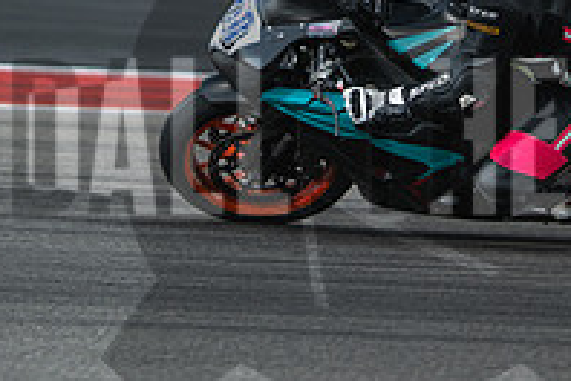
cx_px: 381
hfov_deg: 2.3
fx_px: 13957
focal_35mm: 880
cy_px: 140
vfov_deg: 1.6
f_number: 2
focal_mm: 200
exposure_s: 1/1600
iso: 320
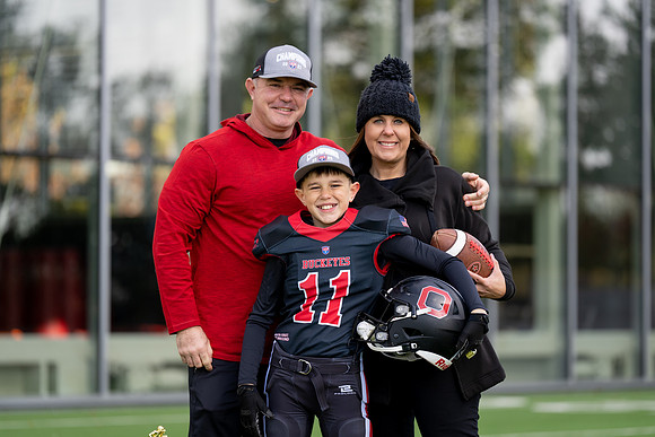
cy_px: 218
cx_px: 328
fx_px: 2873
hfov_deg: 13.0
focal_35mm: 158
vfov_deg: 8.7
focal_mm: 152
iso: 100
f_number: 2.8
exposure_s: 1/400
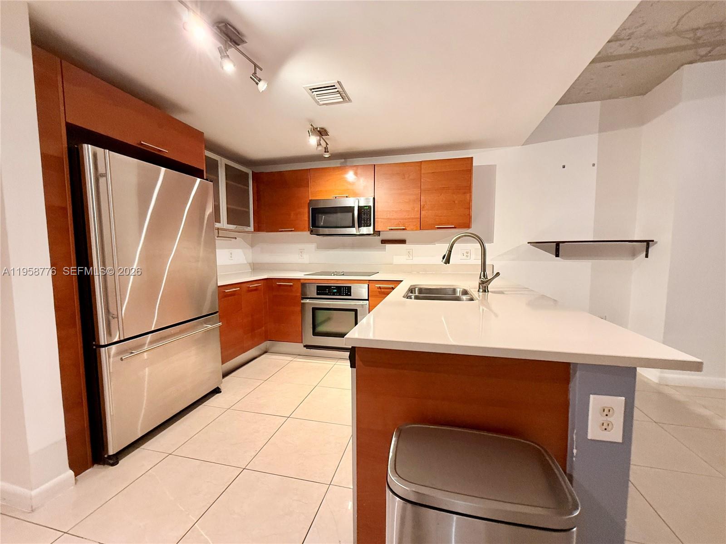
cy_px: 272
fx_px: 294
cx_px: 363
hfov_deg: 102.1
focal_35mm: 14
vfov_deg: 85.7
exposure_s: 1/60
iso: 400
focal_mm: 2.22
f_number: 2.2
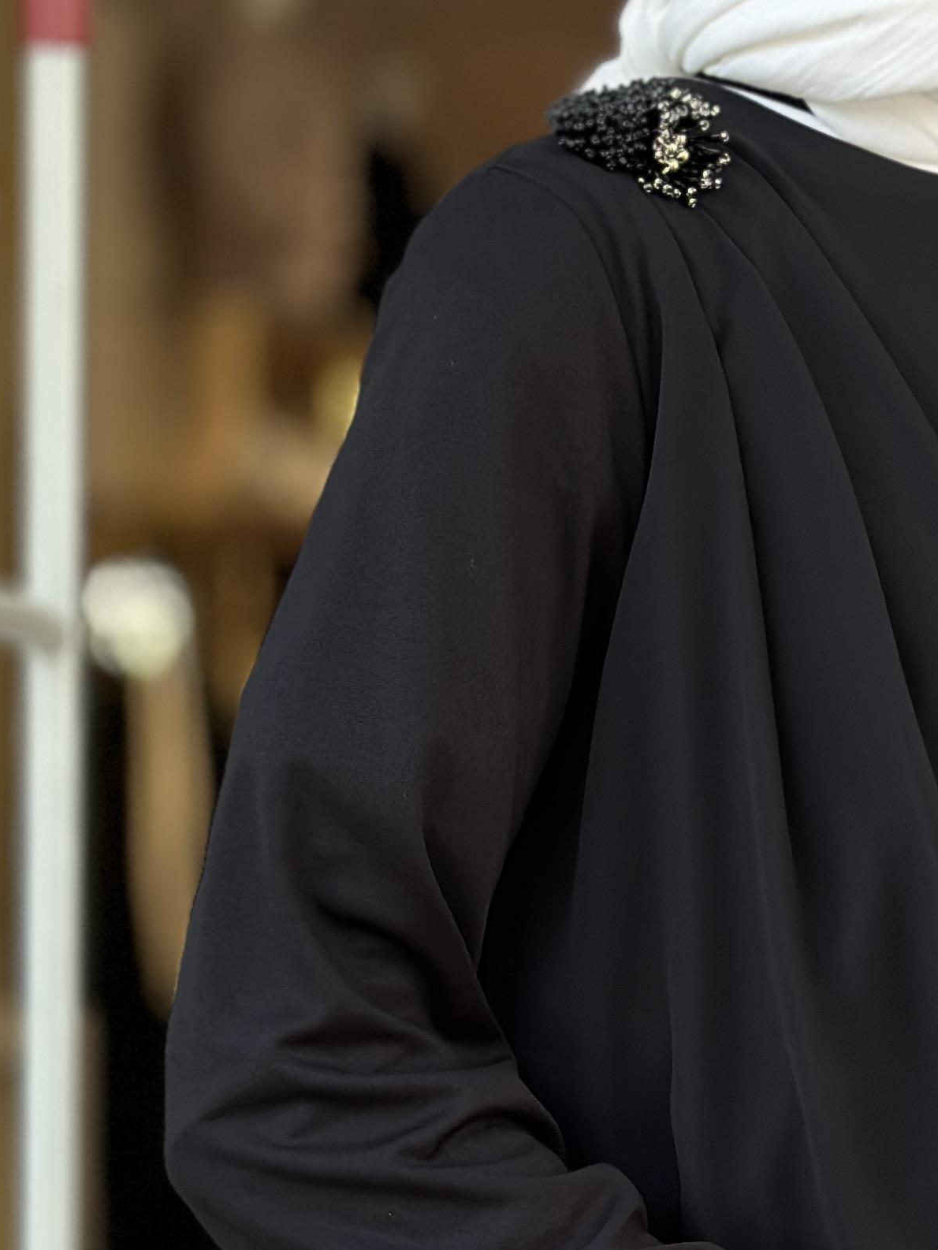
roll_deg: -0.3
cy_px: 694
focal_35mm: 122
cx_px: 975
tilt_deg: +0.8
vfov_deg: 16.1
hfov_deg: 12.0
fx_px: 4407
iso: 80
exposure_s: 1/471
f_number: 1.78
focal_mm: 6.86
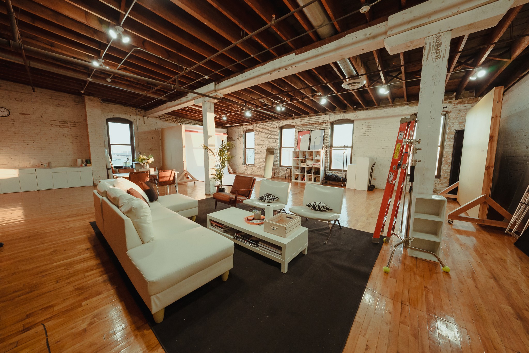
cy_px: 176
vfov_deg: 90.1
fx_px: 176
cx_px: 264
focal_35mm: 12
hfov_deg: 112.6
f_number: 5.6
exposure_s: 1/125
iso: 3200
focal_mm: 12
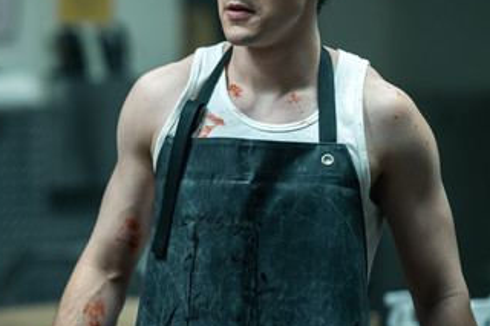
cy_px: 111
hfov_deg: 9.8
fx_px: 2870
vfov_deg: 6.5
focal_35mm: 211
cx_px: 239
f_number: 2.5
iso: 500
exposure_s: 1/320
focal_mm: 135
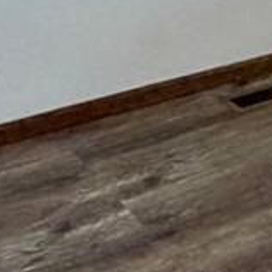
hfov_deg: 12.8
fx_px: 1005
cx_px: 599
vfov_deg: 13.8
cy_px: -219
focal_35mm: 113
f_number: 2.2
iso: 320
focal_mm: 2.22
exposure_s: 1/60
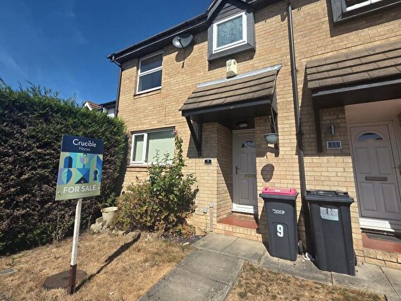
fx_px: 185
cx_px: 190
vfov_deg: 77.9
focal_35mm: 16
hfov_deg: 94.4
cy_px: 135
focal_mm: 2.2
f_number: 2.2
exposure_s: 1/2544
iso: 50
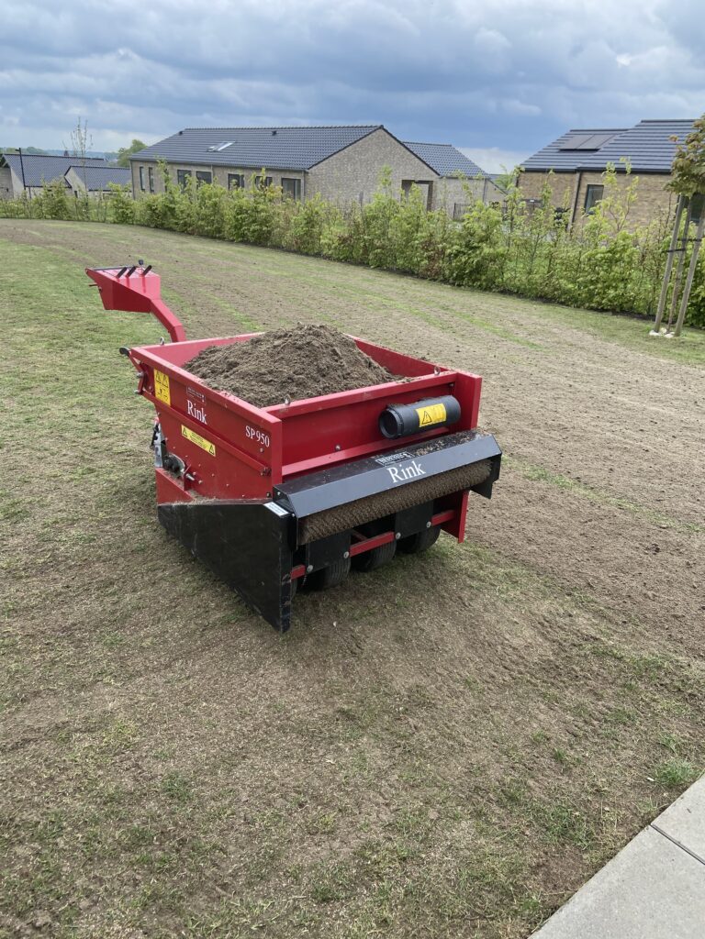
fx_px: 706
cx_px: 352
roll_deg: -4.6
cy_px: 470
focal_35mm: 26
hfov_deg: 53.1
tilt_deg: -20.5
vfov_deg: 67.3
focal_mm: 4.25
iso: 32
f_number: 1.8
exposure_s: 1/738
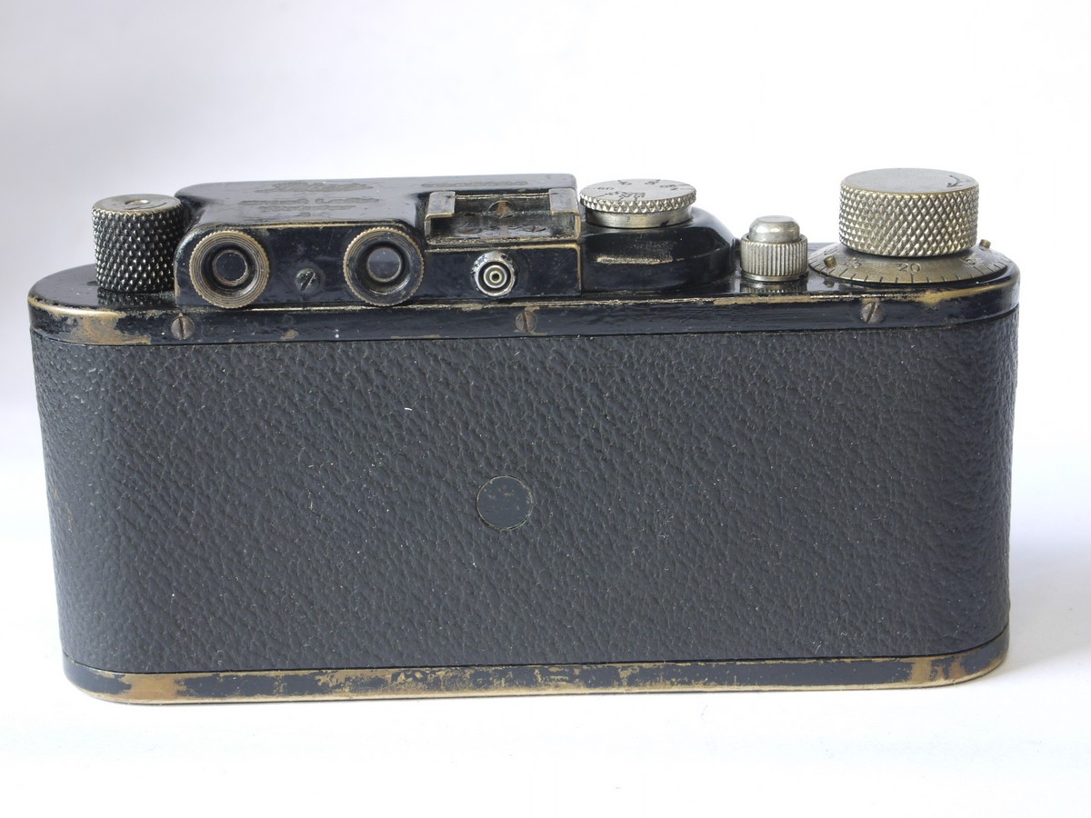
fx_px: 2332
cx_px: 546
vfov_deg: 19.9
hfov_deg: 26.3
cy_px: 409
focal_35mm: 74
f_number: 10
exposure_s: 1/5
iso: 400
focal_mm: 37
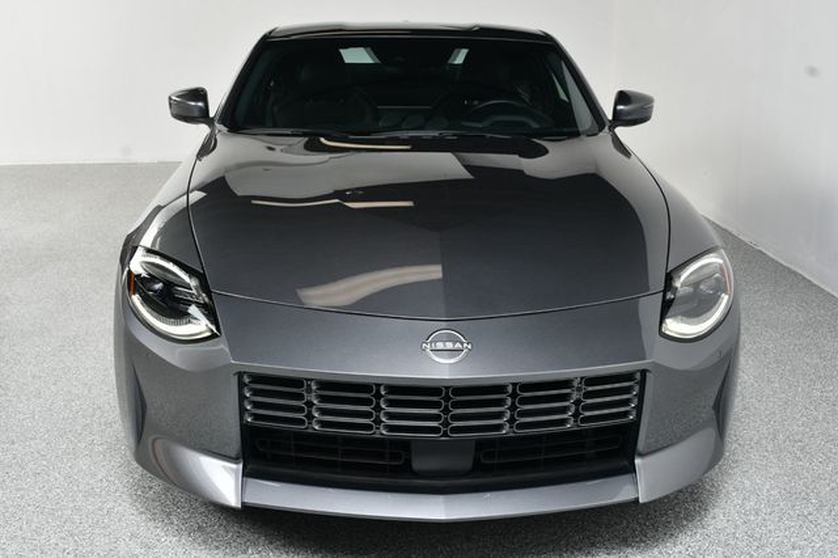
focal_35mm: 45
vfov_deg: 29.8
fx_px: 1047
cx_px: 419
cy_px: 279
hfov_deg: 43.6
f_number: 9
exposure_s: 1/160
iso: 100
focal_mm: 30
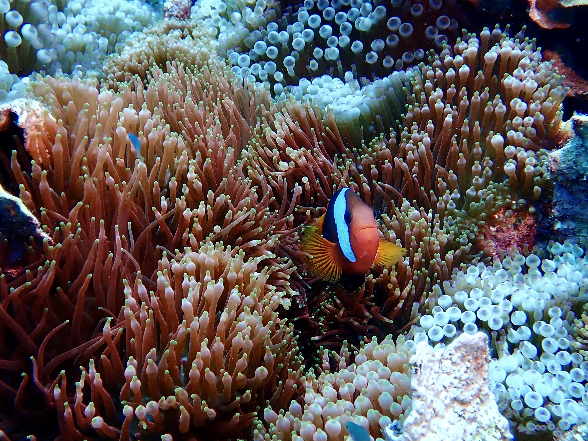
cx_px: 276
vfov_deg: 35.1
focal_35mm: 41
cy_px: 218
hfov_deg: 45.8
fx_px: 696
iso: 100
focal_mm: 5.79
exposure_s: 1/200
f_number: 3.2
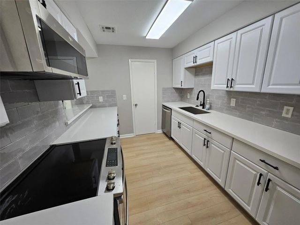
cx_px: 150
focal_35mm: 13
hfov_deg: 106.2
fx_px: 113
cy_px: 112
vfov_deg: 89.9
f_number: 2.2
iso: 80
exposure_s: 1/60
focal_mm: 1.7
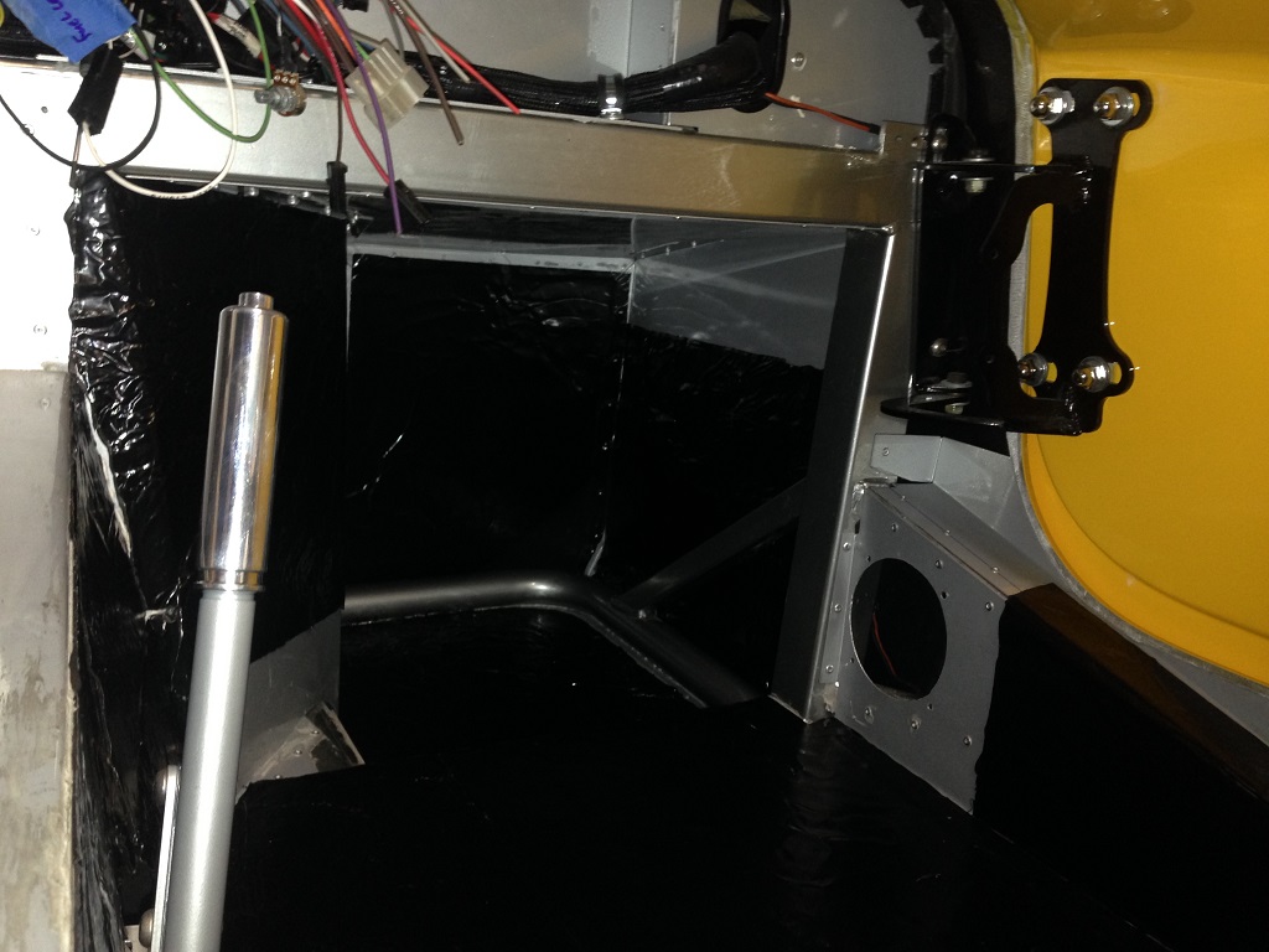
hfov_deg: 55.4
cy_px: 476
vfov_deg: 42.9
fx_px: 1210
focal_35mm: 33
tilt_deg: -14.2
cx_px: 634
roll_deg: -5.7
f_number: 2.4
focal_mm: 4.12
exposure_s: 1/16
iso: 125
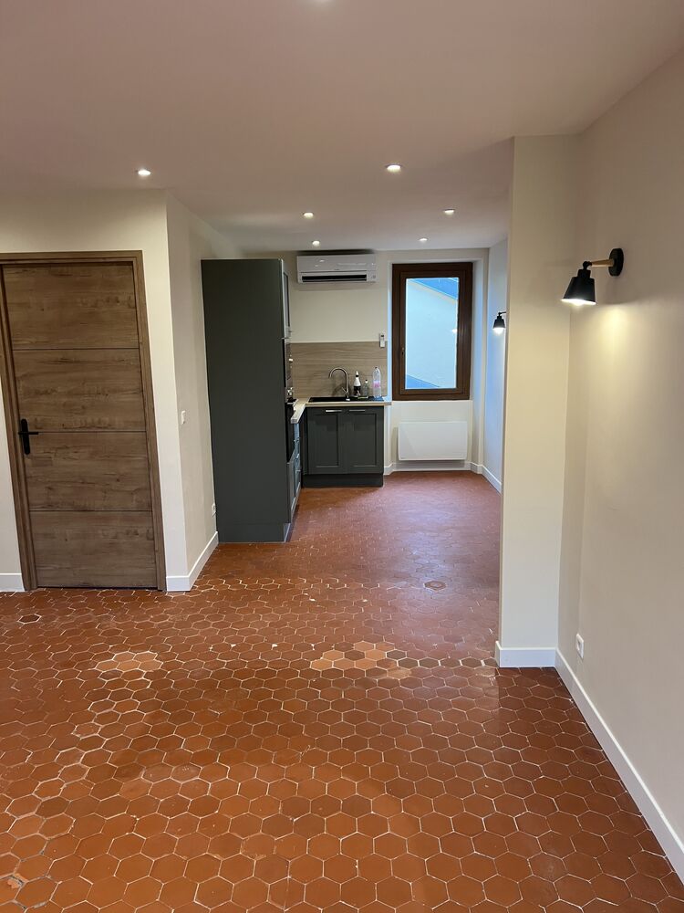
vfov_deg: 67.3
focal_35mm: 26
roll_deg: +1.8
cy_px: 456
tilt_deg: -10.8
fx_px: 685
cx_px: 342
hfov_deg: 53.1
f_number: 1.5
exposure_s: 1/50
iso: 80
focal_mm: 5.7
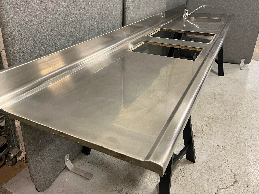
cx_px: 119
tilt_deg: -24.8
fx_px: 232
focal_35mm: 31
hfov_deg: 58.3
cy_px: 82
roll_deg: -1.4
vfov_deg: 45.3
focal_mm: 5.1
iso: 160
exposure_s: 1/50
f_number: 1.6
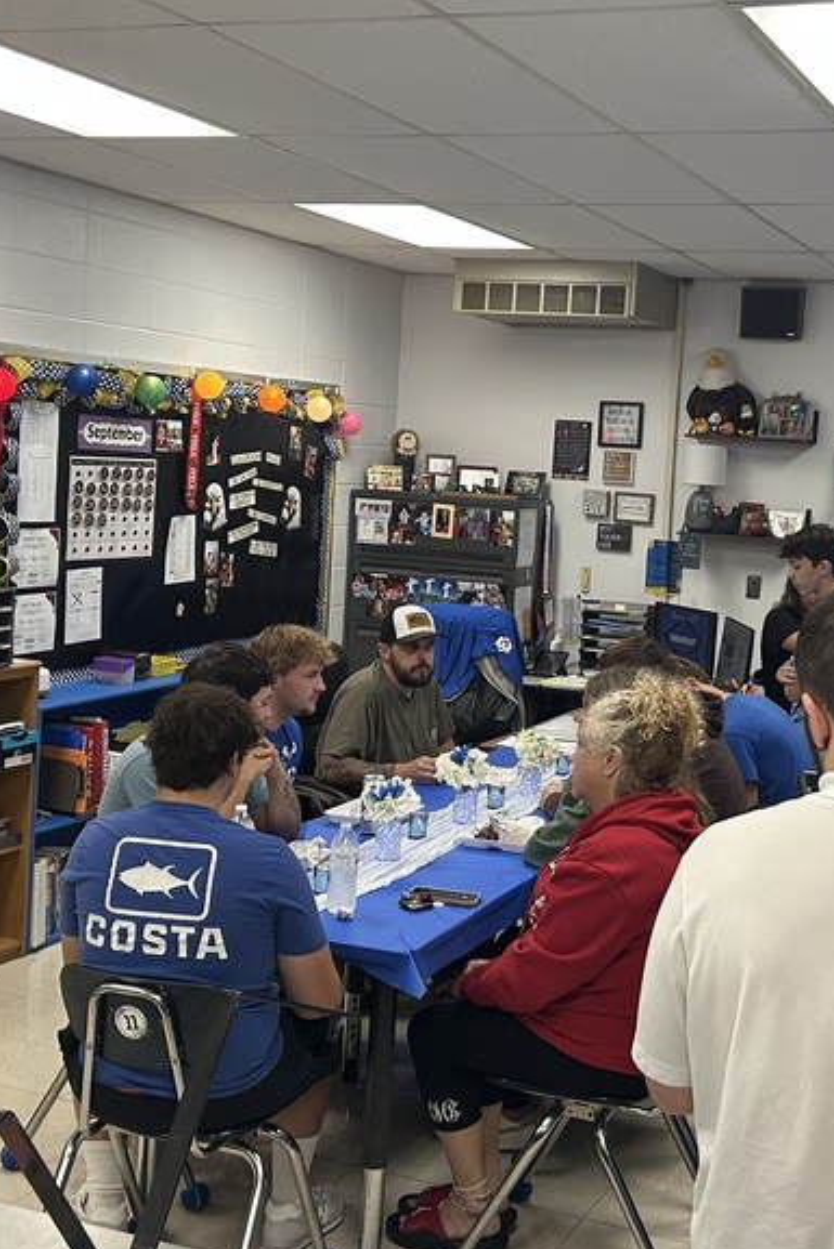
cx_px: 537
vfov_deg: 41.0
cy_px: 535
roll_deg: -3.7
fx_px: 1667
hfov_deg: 28.0
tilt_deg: -3.8
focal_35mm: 48
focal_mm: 5.7
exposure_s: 1/120
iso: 125
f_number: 1.5
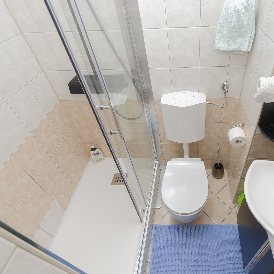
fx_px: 179
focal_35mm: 20
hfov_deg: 72.9
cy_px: 132
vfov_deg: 74.8
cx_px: 179
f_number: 4
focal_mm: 10
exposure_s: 1/60
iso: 400
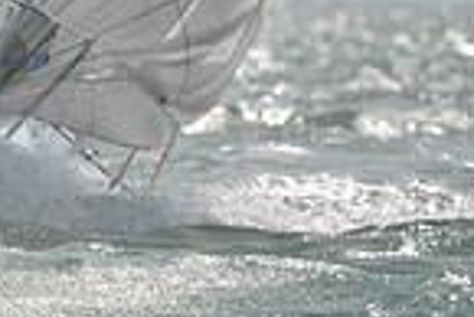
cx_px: -467
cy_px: -5
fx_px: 17911
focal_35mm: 1359
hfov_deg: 1.5
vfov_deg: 1.0
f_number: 6.3
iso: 280
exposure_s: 1/2500
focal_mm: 340
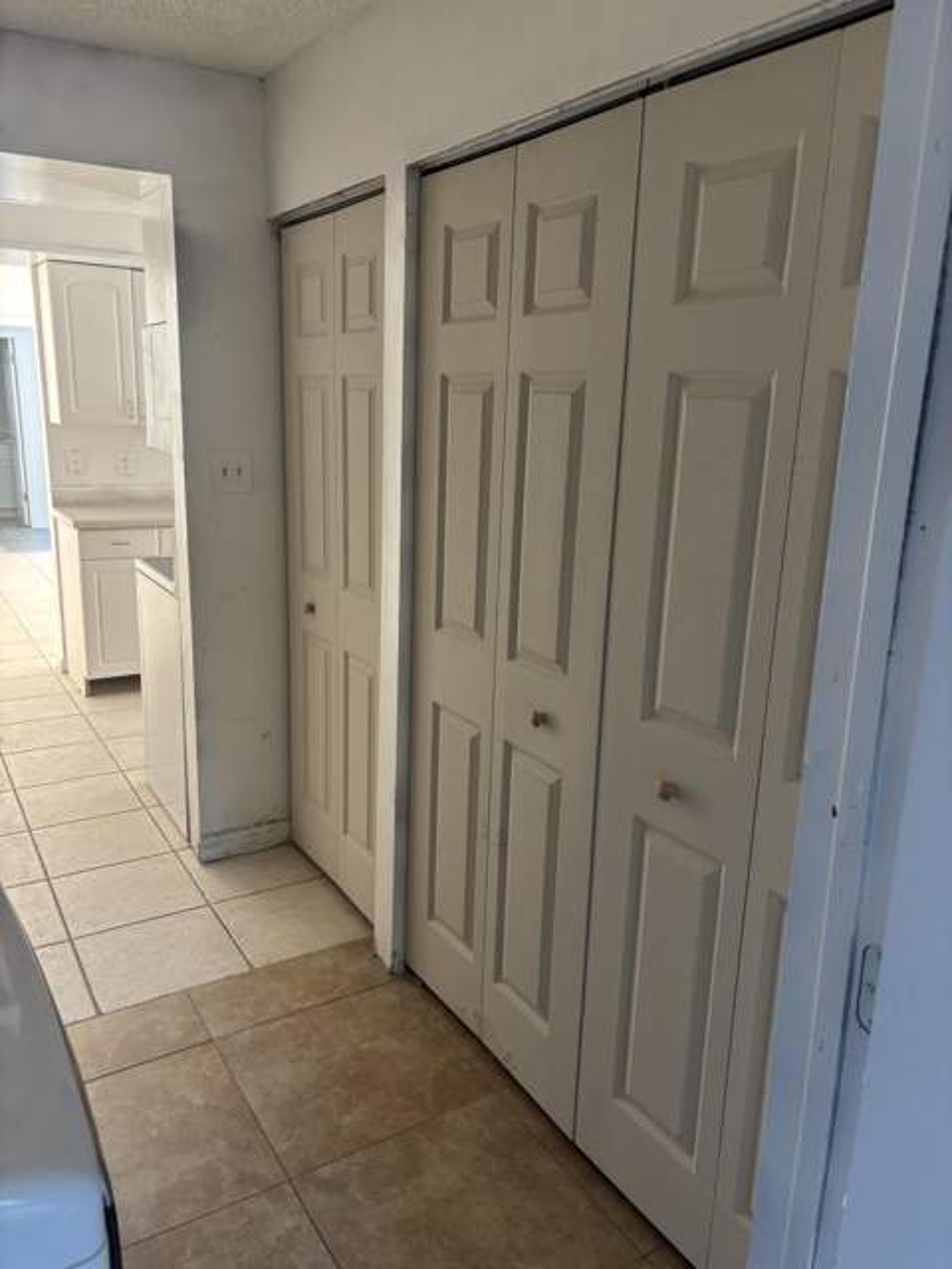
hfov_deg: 53.1
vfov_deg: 67.3
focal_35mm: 26
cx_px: 476
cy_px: 634
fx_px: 953
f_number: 1.6
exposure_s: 1/60
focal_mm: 5.96
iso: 160
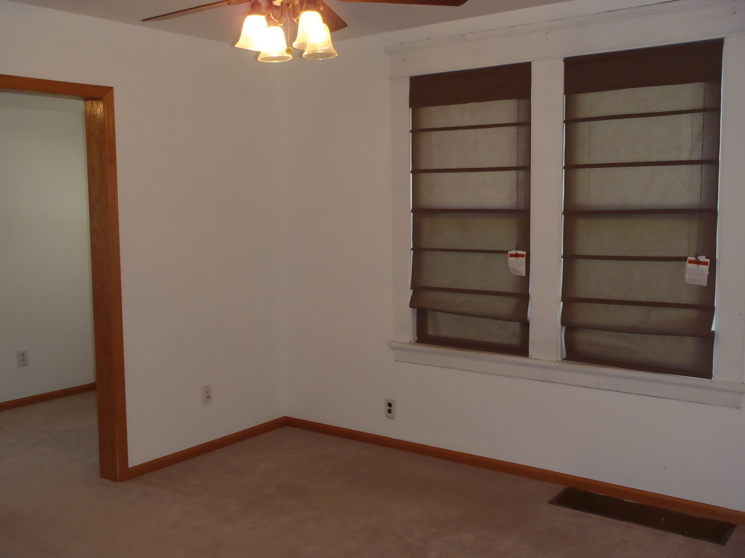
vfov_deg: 39.7
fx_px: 775
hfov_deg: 51.4
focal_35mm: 36
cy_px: 279
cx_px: 372
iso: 200
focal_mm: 6.45
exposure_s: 1/30
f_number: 4.5
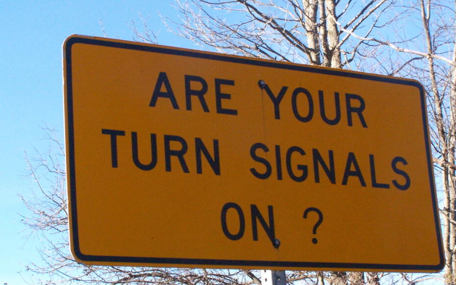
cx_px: 243
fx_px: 1094
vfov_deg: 14.8
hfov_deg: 23.6
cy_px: 132
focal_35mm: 88
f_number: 6.3
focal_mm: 12.4
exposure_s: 1/500
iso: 400
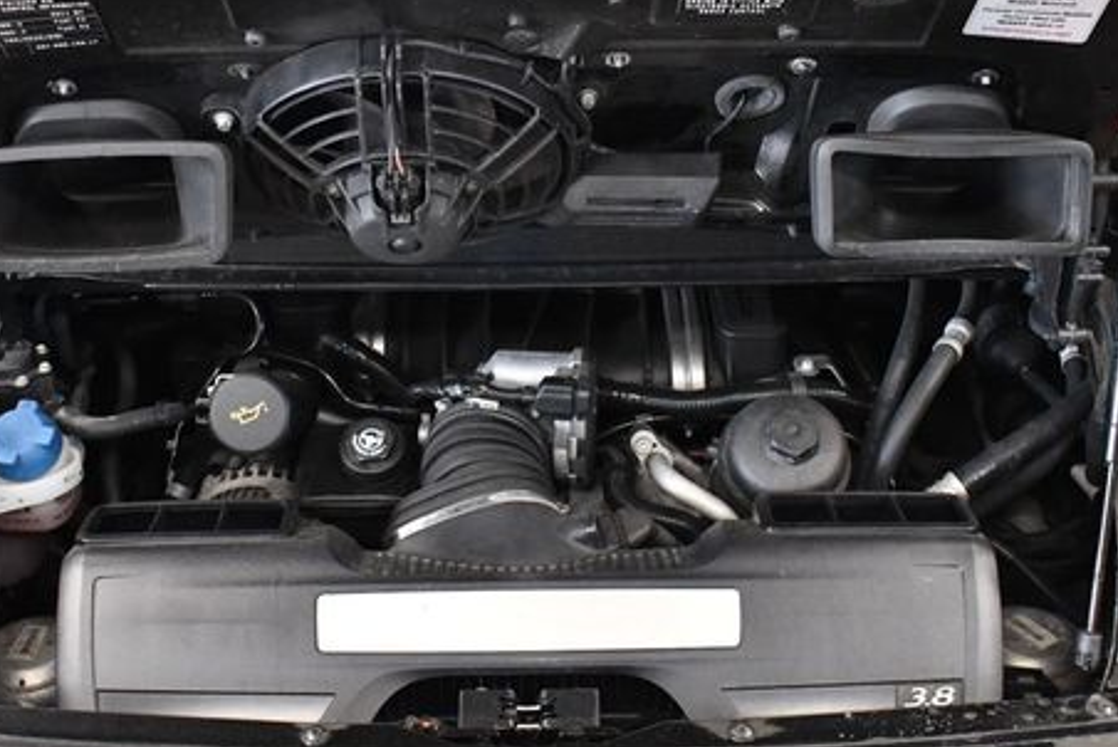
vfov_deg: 26.5
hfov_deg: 38.8
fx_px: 1585
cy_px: 356
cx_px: 497
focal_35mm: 51
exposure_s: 1/125
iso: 3200
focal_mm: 18
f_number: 3.5
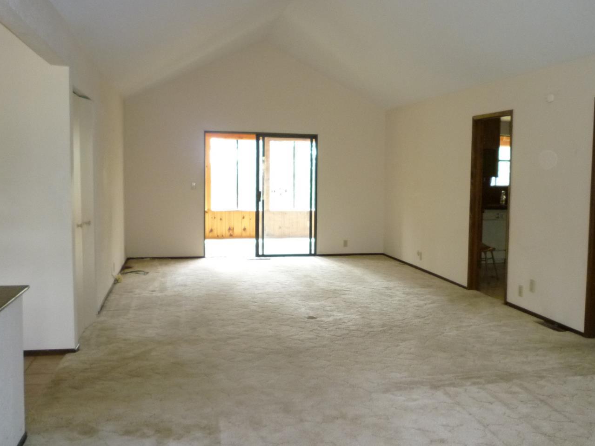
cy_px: 224
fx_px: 584
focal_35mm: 34
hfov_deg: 53.7
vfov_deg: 41.8
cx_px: 345
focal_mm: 5.2
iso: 320
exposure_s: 1/30
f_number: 3.3
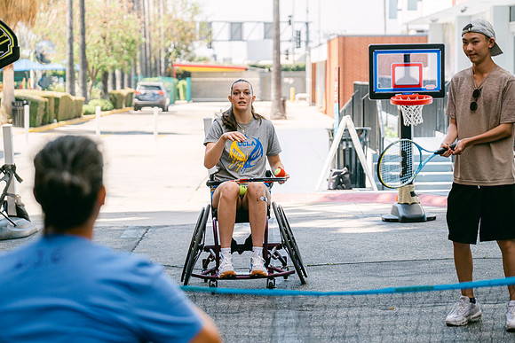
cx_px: 258
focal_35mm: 103
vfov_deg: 13.3
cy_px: 172
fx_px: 1474
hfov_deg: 19.8
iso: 160
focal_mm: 68.7
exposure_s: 1/850
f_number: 2.8
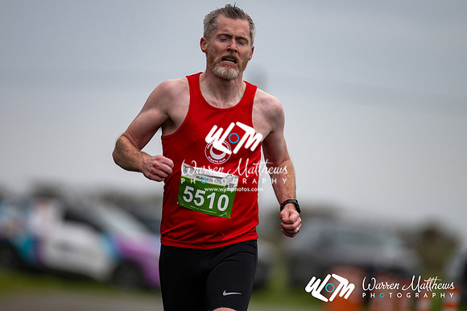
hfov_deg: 4.6
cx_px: 234
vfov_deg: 3.1
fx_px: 5834
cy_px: 156
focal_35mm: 450
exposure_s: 1/1600
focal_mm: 300
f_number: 2.8
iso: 220
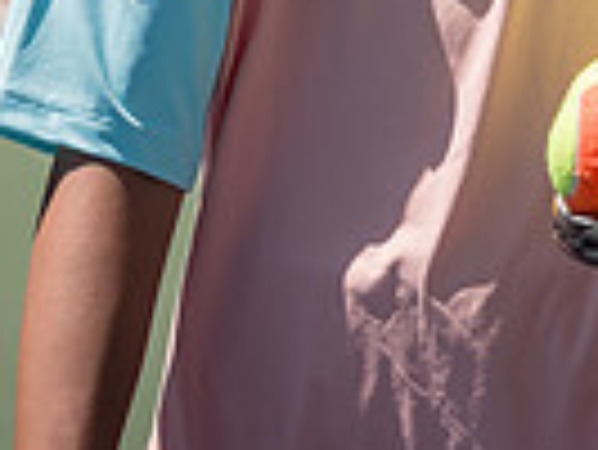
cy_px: -297
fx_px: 10288
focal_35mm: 595
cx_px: 541
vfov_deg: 2.5
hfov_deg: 3.3
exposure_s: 1/640
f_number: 7.1
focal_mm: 120
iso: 200
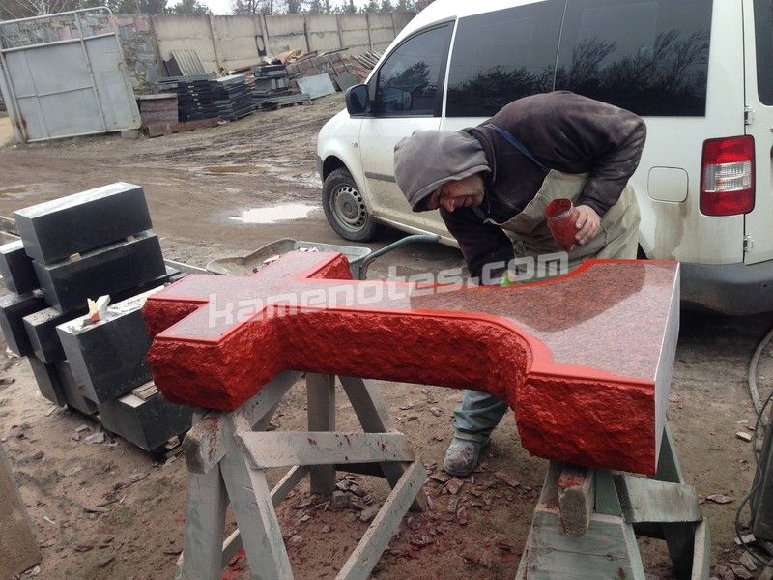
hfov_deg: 55.4
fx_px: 737
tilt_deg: -17.6
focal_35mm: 33
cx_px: 386
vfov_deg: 42.9
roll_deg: +7.6
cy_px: 290
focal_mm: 4.12
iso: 50
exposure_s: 1/145
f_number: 2.4
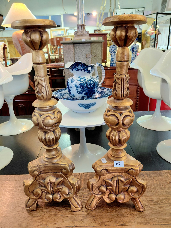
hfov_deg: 54.9
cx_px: 86
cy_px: 114
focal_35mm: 25
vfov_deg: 69.4
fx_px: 165
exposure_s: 1/50.3
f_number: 1.8
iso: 250
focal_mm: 4.69
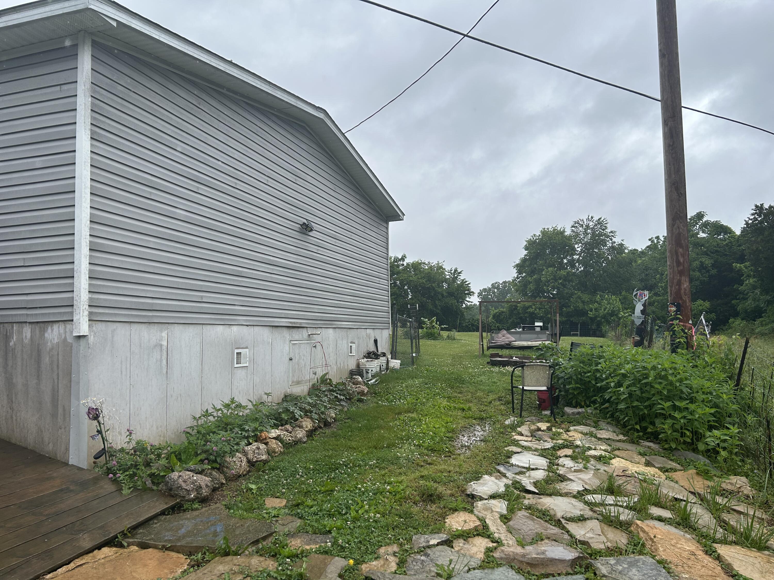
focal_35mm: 26
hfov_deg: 67.3
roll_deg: +2.0
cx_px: 387
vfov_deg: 53.1
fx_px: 581
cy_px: 290
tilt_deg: +6.0
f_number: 1.5
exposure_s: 1/1779
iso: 50
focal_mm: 5.7
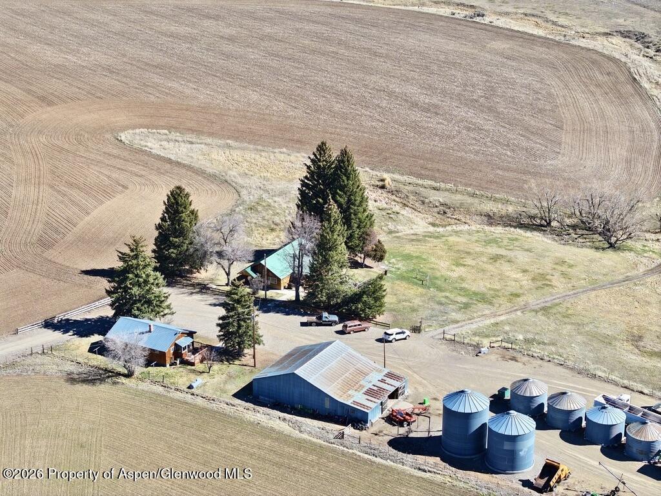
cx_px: 330
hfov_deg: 27.8
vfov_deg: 21.0
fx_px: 1337
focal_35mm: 70
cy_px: 248
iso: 100
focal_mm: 19.35
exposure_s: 1/800
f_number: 2.8
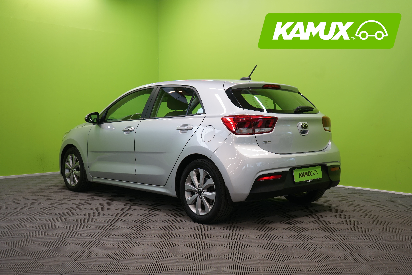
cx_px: 206
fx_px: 446
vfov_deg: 34.2
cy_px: 138
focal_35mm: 39
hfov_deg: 49.6
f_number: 5.6
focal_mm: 39
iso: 400
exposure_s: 1/30
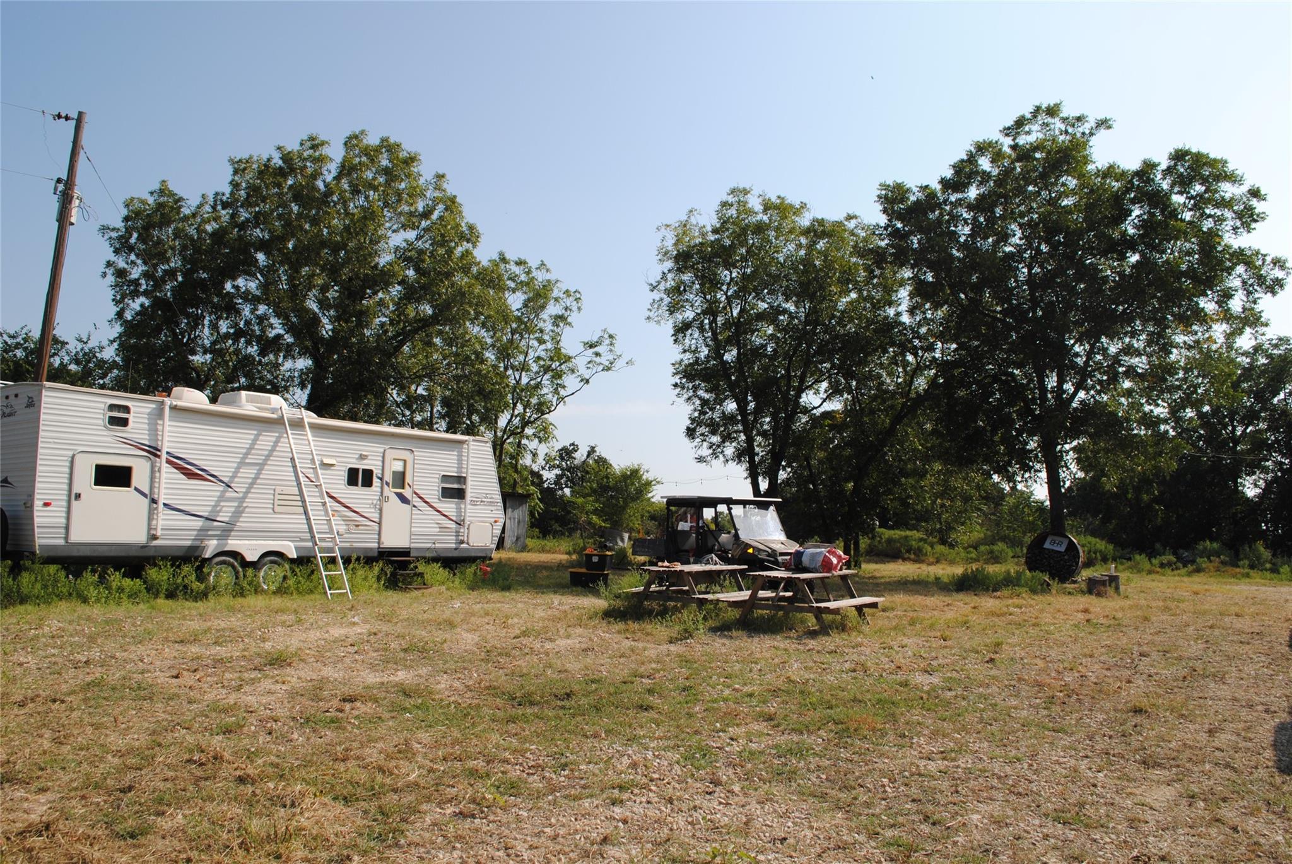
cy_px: 432
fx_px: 970
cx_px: 646
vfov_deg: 48.0
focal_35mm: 27
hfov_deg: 67.3
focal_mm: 18
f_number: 10
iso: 100
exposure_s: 1/200
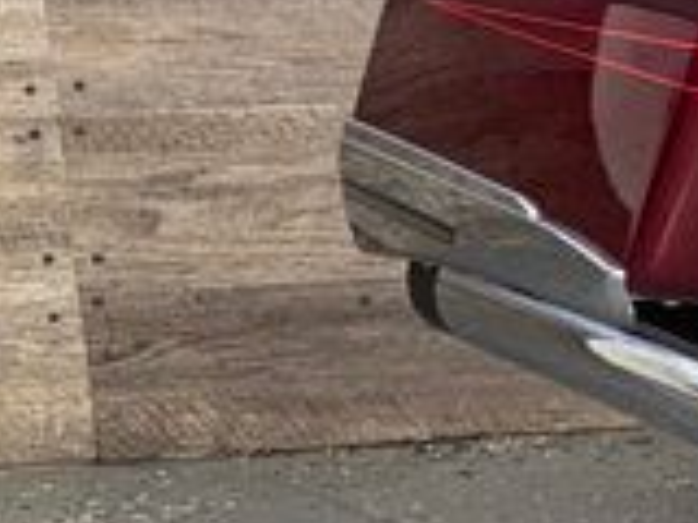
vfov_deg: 9.5
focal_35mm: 154
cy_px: -100
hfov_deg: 9.8
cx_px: 2090
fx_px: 3105
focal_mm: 6.76
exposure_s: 1/30
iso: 64
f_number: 1.78
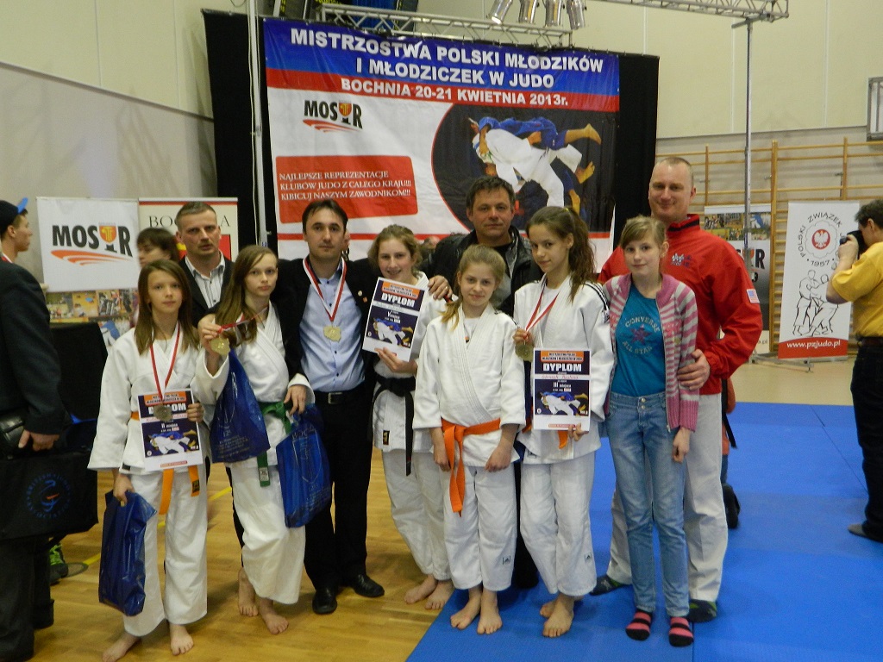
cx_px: 442
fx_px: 791
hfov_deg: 58.4
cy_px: 331
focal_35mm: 31
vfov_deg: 45.4
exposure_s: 1/40
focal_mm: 5.6
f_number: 3.2
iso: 250
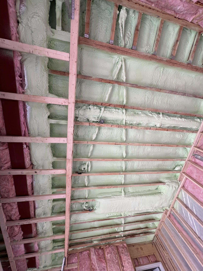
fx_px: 102
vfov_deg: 106.2
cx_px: 102
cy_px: 136
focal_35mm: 13
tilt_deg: +68.5
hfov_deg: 89.9
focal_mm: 1.57
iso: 50
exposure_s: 1/99
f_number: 1.8
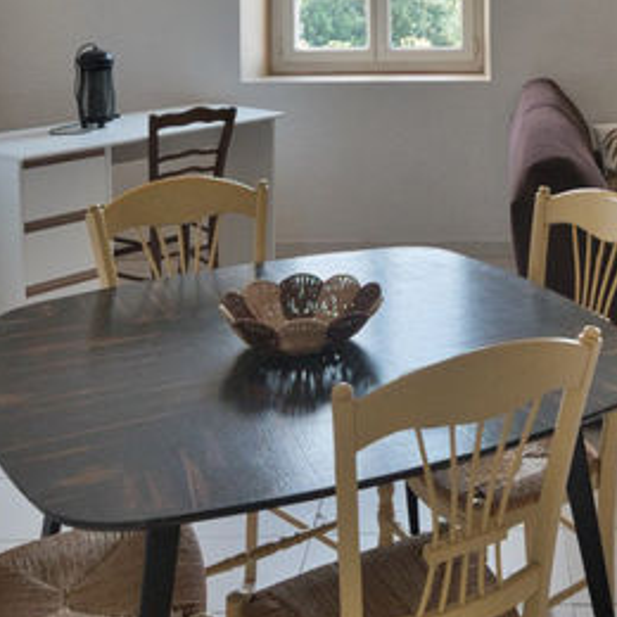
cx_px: 532
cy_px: 47
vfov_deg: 32.7
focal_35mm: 49
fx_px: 988
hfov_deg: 33.2
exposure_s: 1/320
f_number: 6.3
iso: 1600
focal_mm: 15
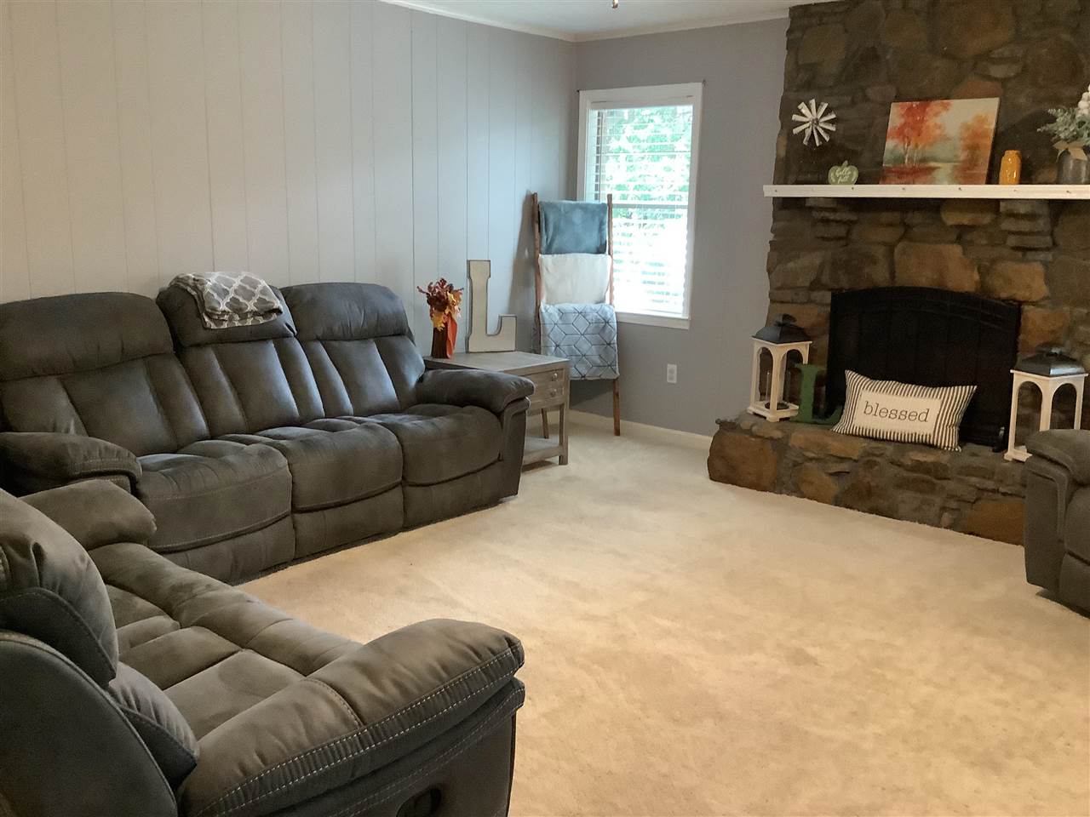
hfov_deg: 58.4
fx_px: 976
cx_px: 545
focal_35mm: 31
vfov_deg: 45.4
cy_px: 408
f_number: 2.4
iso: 400
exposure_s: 1/30
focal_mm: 3.3
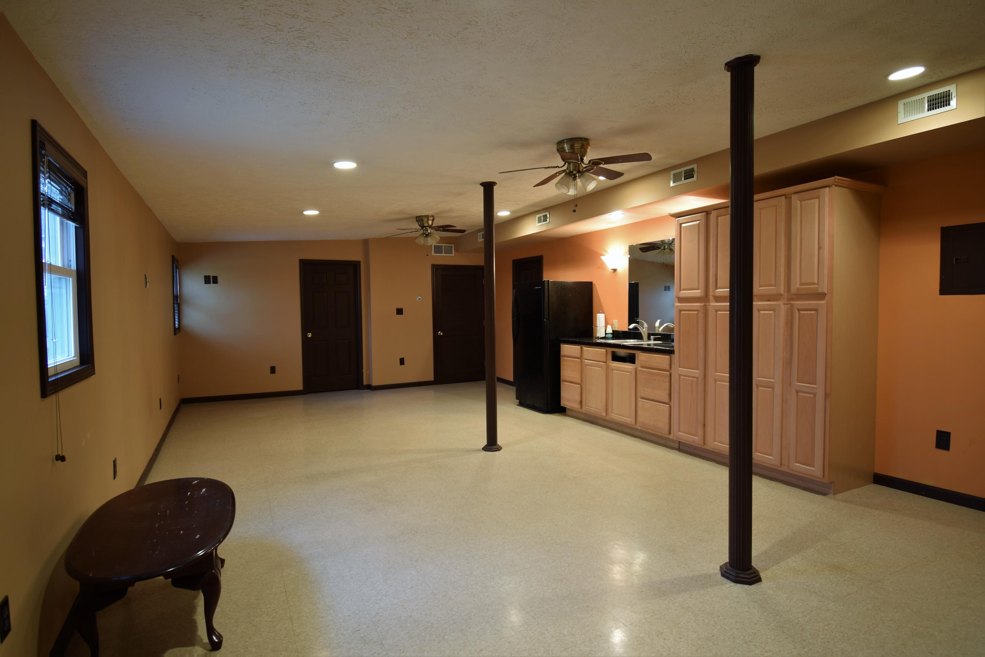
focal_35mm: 18
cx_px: 492
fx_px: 492
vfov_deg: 67.4
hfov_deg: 90.0
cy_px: 328
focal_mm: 12
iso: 100
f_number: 4.8
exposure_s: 1/1.6
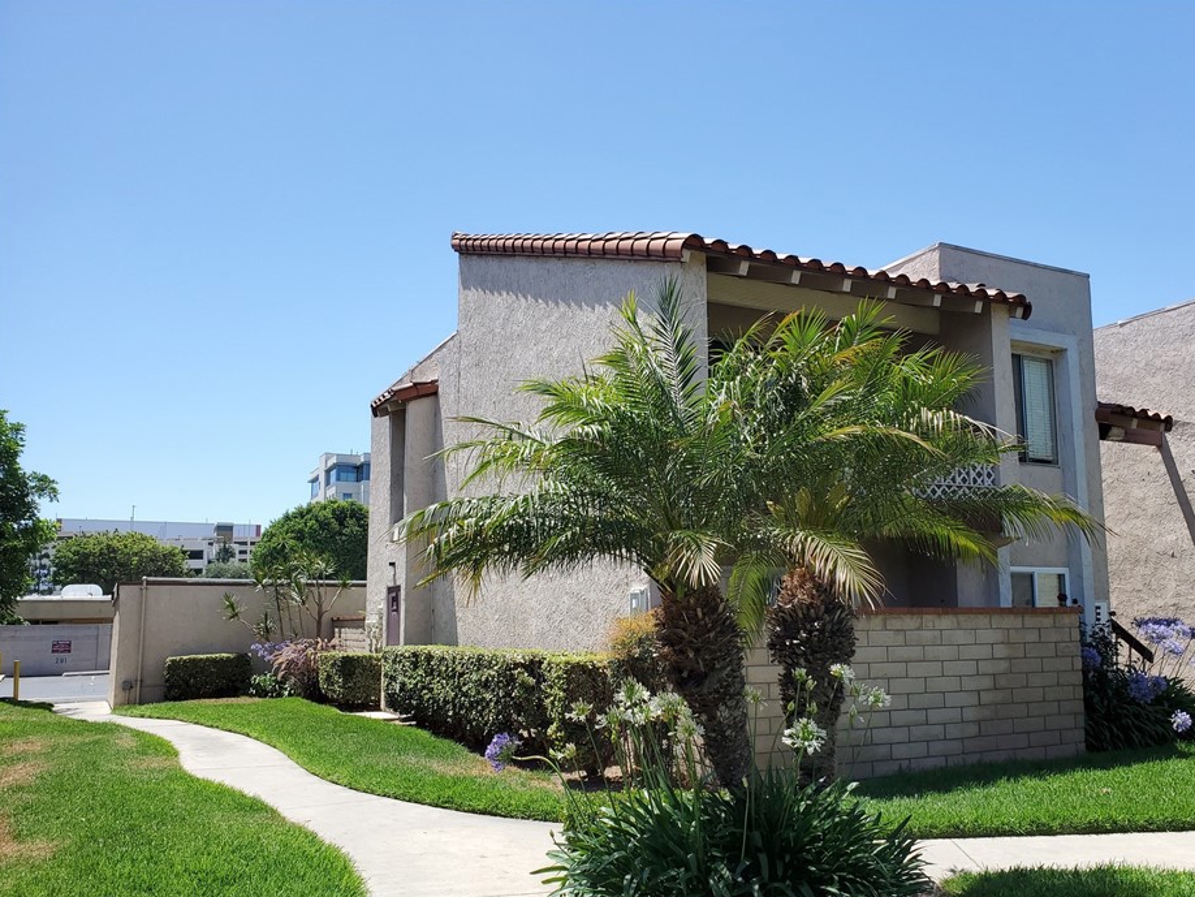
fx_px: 1001
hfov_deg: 61.5
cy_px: 495
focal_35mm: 29
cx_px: 657
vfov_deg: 48.2
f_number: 2.4
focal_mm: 4.3
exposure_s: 1/907
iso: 50
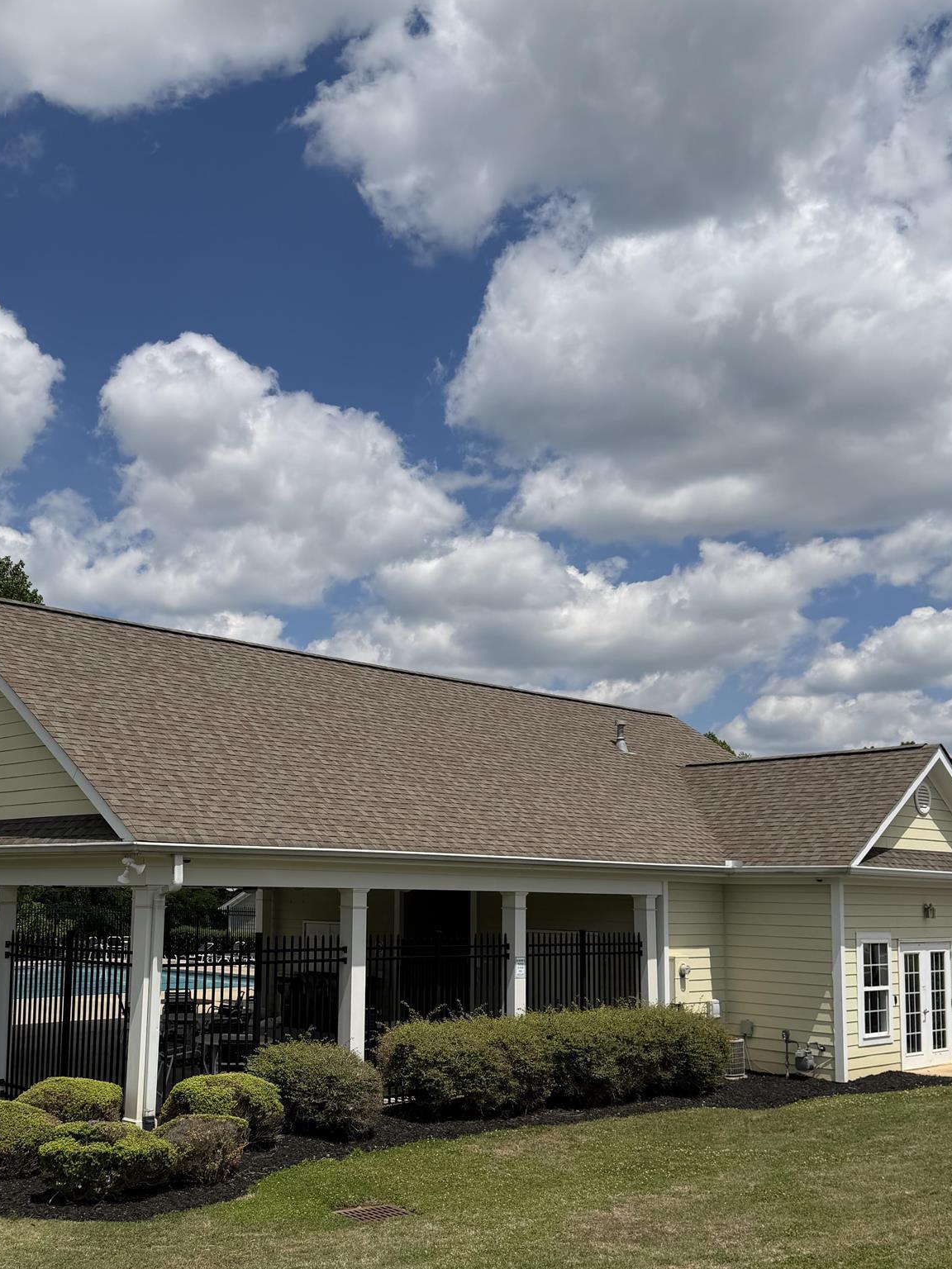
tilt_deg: +4.4
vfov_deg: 51.0
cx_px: 336
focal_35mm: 36
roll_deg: +0.2
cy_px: 772
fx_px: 1320
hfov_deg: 39.3
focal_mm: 6.76
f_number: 1.78
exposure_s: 1/10309
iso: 80
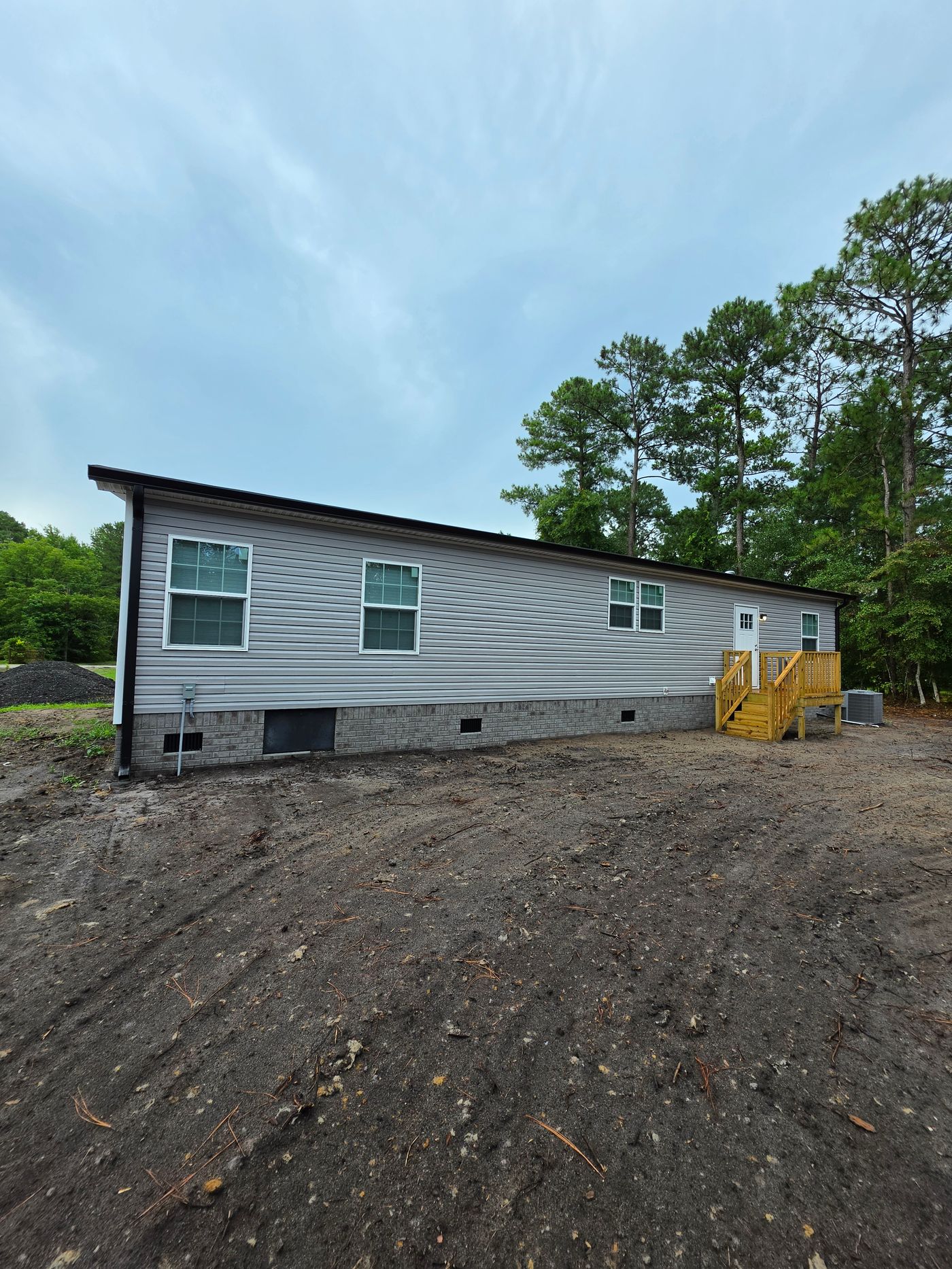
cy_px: 634
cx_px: 476
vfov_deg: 106.2
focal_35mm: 13
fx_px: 477
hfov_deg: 89.9
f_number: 1.9
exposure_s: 1/675
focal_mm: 2.2
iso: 32
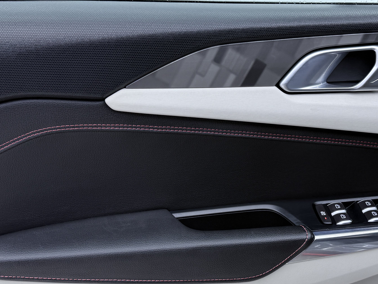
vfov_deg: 28.5
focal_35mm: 51
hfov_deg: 37.3
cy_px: 171
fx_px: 557
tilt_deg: -28.5
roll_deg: +0.5
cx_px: 238
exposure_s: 1/100
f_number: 1.78
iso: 80
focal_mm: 6.76
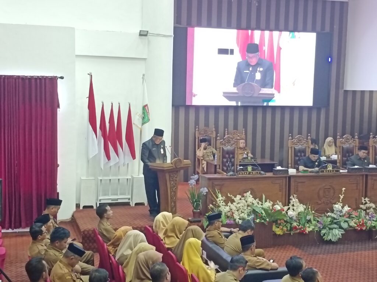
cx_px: 188
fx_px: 545
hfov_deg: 38.2
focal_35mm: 50
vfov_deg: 29.1
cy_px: 141
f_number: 1.79
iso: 3131
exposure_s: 1/25
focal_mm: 4.84
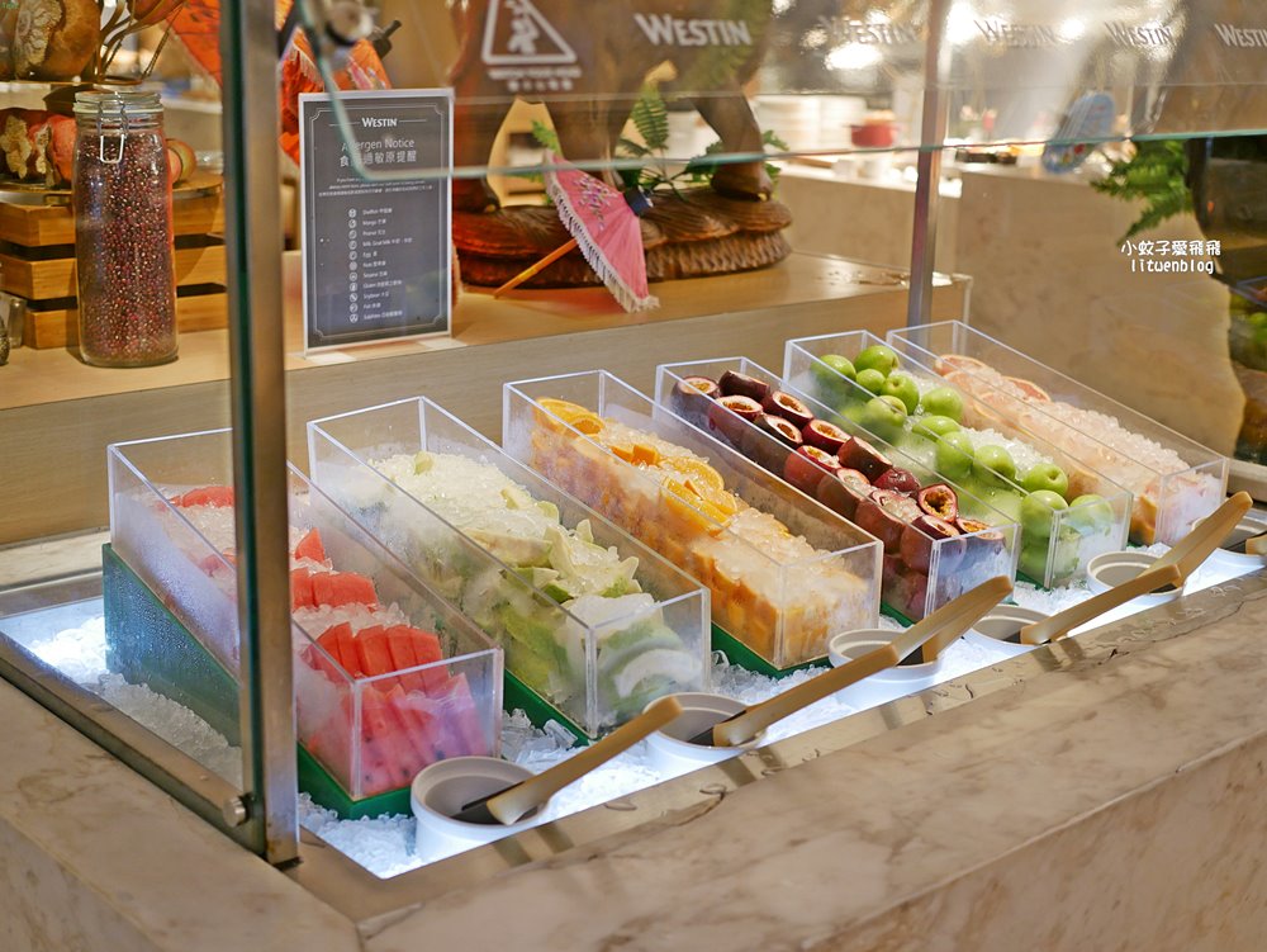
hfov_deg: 38.2
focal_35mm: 50
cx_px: 634
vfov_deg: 29.1
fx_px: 1831
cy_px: 476
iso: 250
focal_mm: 25
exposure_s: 1/60
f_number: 1.8
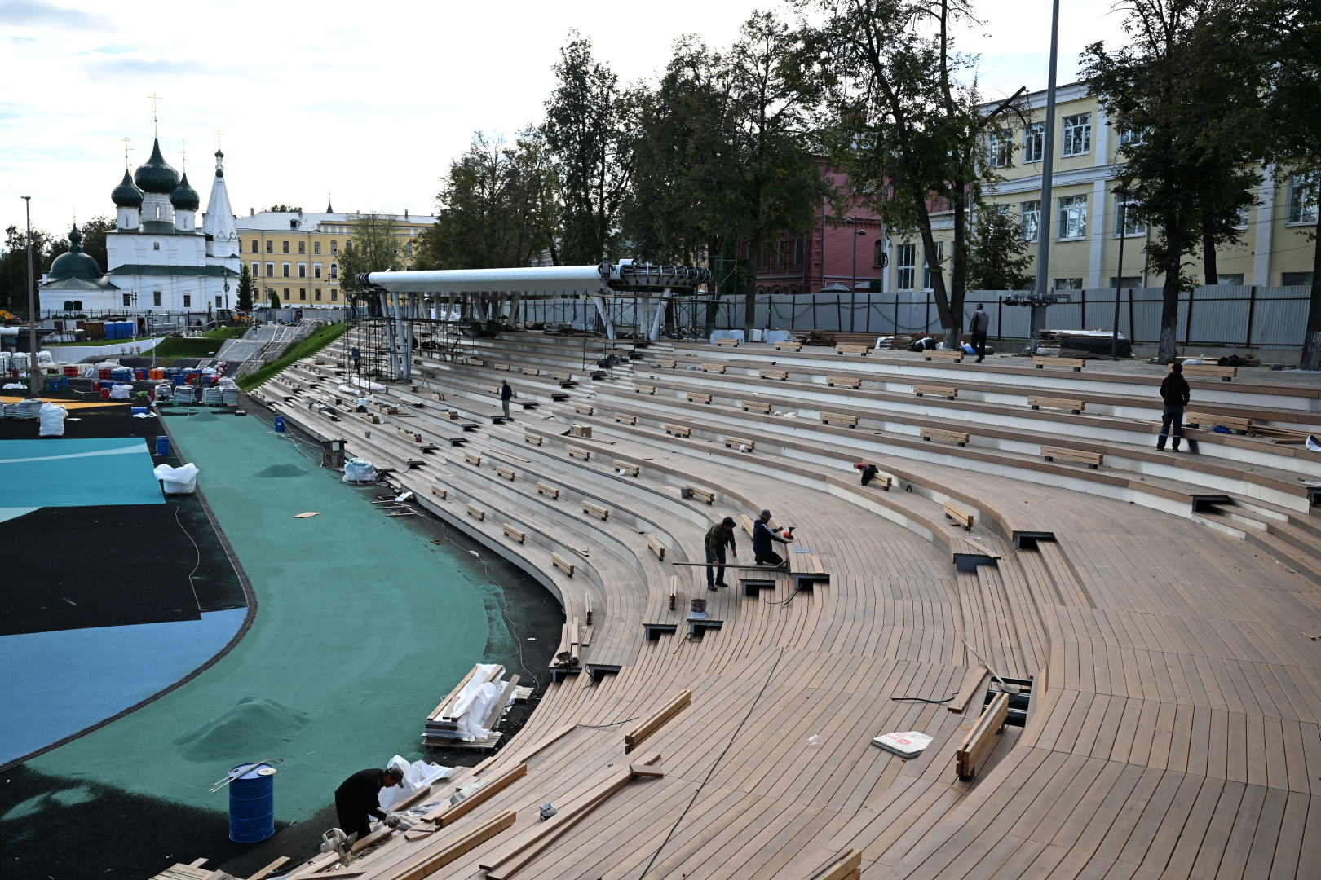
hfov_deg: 58.0
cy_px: 440
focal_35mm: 32
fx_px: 1192
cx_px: 660
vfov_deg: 40.5
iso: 250
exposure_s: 1/1000
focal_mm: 32.5
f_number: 4
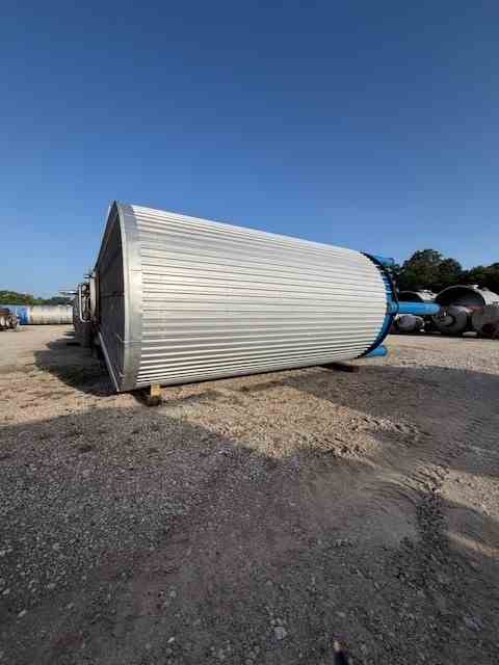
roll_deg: -0.1
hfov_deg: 85.7
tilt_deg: -2.3
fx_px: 269
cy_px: 332
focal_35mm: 14
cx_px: 250
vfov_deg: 102.1
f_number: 2.2
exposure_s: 1/1339
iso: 32
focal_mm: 2.22
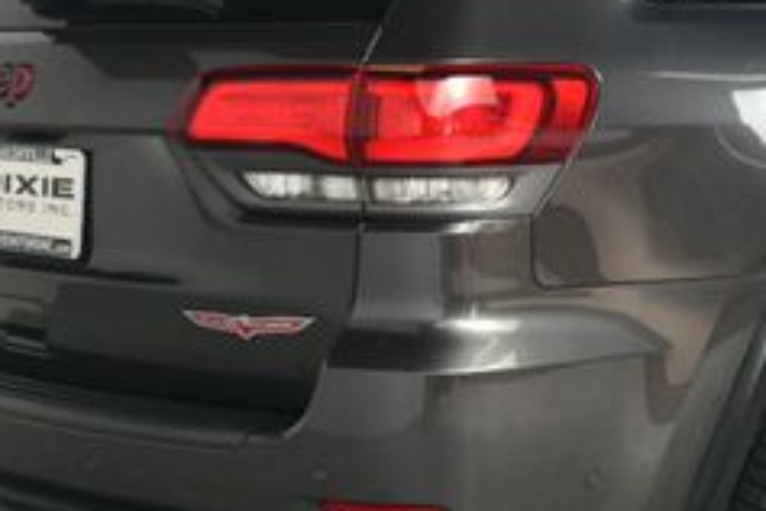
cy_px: 236
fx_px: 1894
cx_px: 611
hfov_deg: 22.6
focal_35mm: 89
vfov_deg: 15.4
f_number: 7.1
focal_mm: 22
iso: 100
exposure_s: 1/160
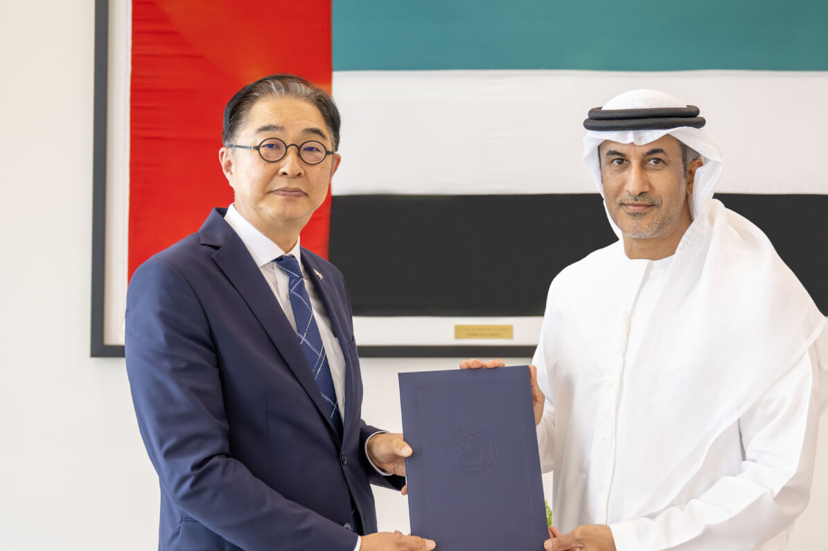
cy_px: 276
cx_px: 482
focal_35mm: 45
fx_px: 1035
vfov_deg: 29.8
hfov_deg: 43.5
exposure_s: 1/160
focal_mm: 35
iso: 2000
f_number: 3.2
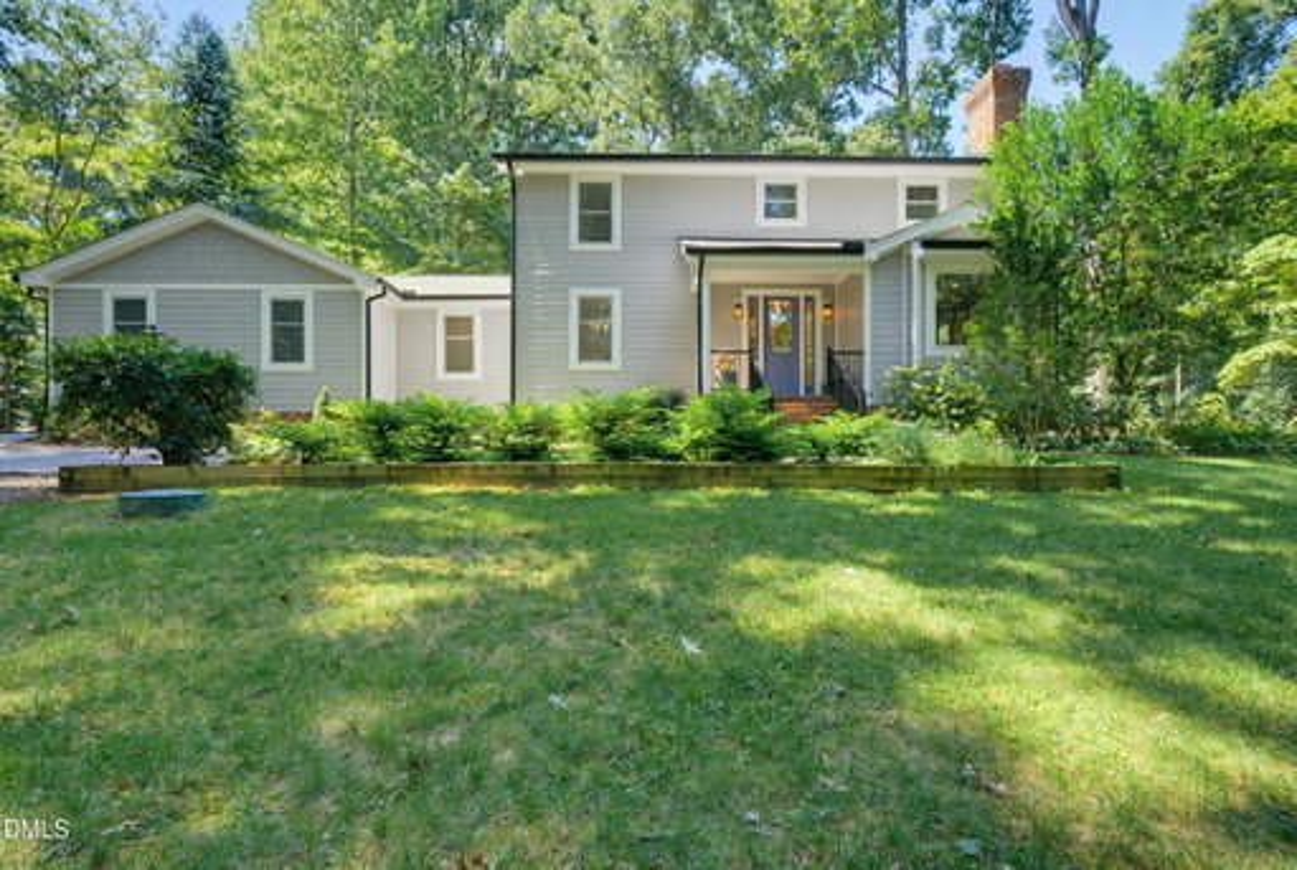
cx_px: 648
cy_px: 435
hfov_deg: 93.2
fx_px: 614
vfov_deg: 70.7
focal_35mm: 17
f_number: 7.1
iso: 500
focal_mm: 17
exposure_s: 1/30
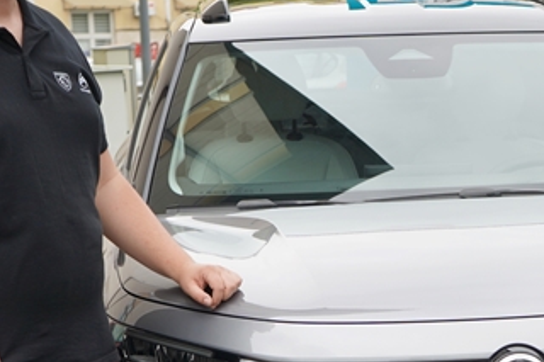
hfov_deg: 15.7
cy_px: 337
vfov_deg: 10.6
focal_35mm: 128
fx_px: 1933
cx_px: 564
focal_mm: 40
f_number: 4.5
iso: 100
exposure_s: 1/250
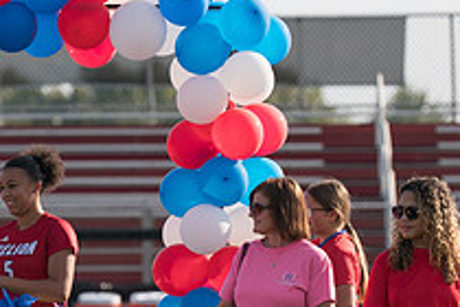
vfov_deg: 2.4
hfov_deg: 3.6
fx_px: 7321
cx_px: 33
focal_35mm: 573
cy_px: 248
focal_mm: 153
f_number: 3.2
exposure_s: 1/1000
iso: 100
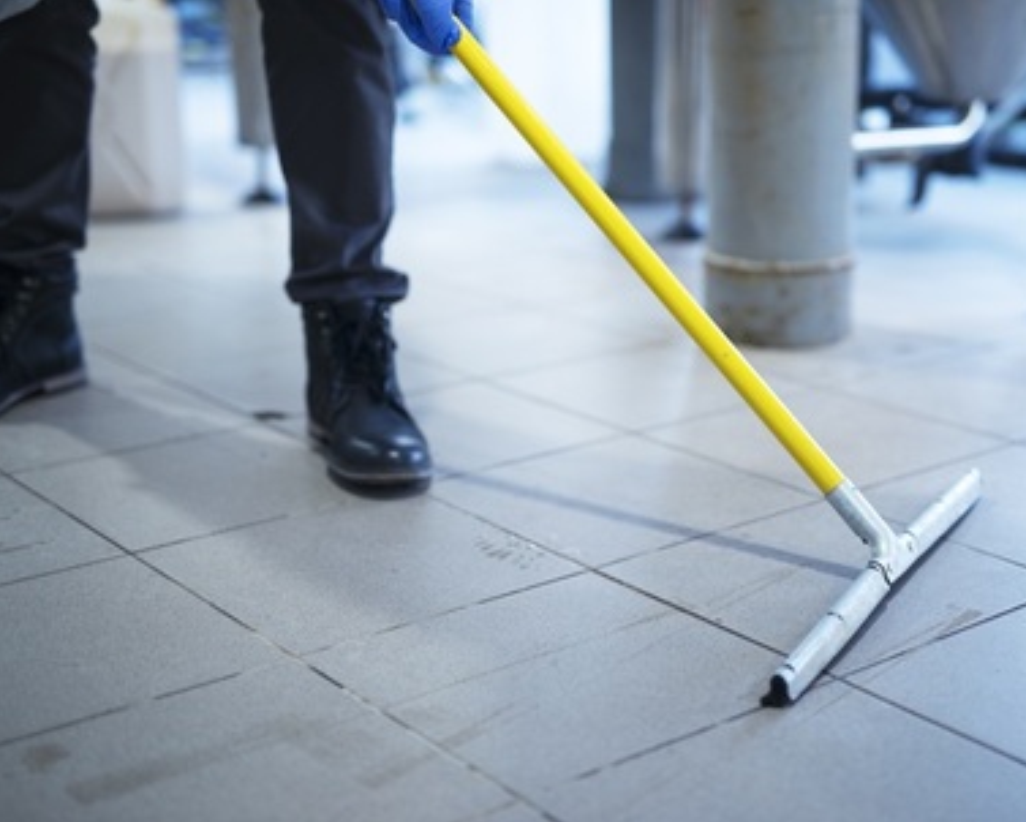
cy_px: 412
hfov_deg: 32.9
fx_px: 1732
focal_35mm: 57
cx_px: 615
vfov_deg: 26.7
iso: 500
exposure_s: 1/200
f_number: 1.8
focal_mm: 50
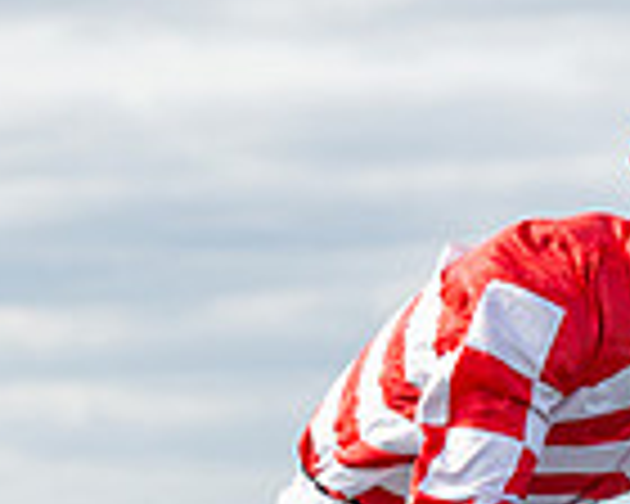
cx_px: 943
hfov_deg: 4.6
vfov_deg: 3.6
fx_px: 7794
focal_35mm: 418
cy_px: 1298
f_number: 4
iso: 200
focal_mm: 70
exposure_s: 1/1600
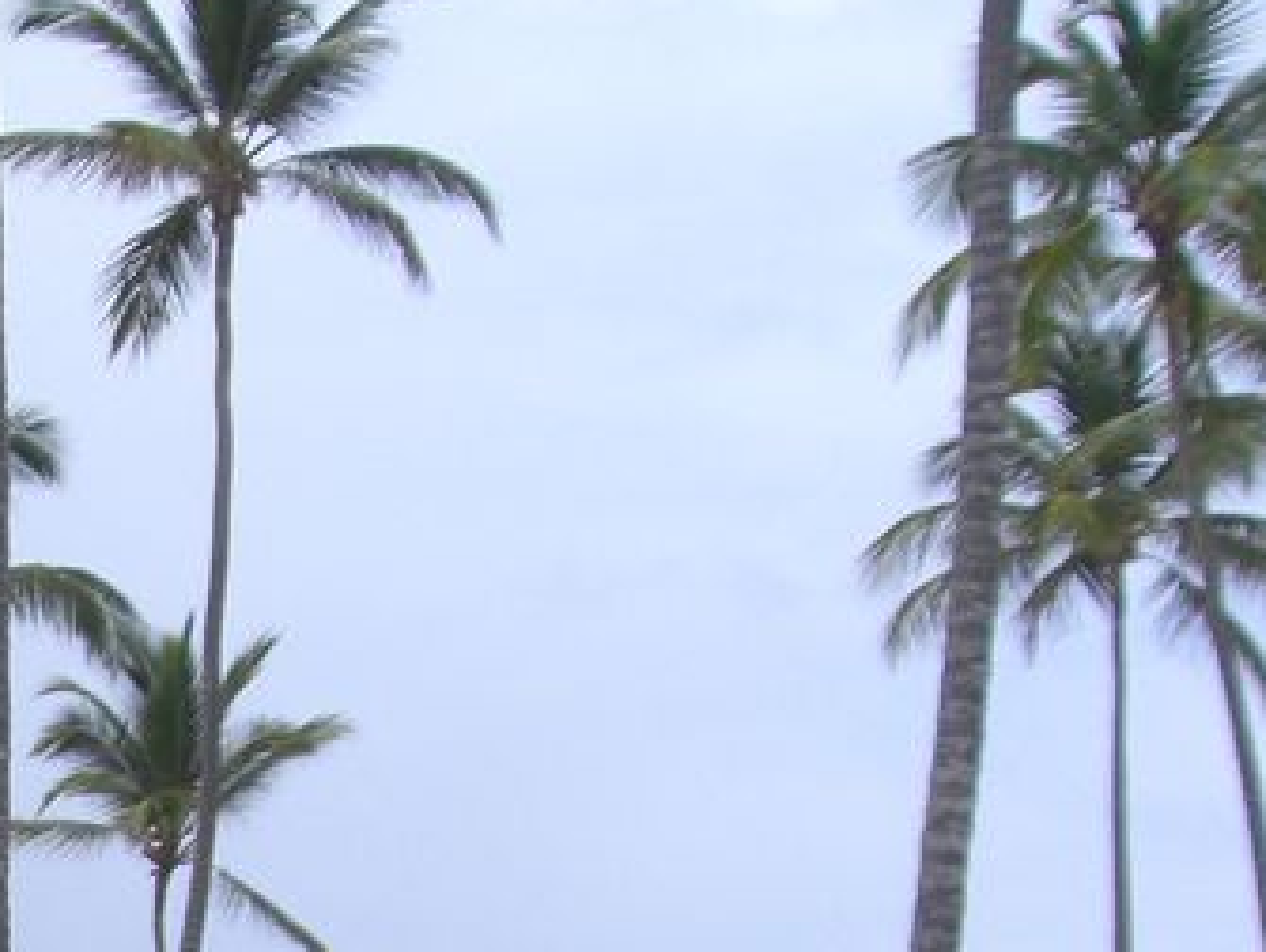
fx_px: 4247
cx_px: -574
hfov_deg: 15.7
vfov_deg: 12.3
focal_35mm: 116
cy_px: 1345
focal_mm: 6.2
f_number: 8
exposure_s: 1/200
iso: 100
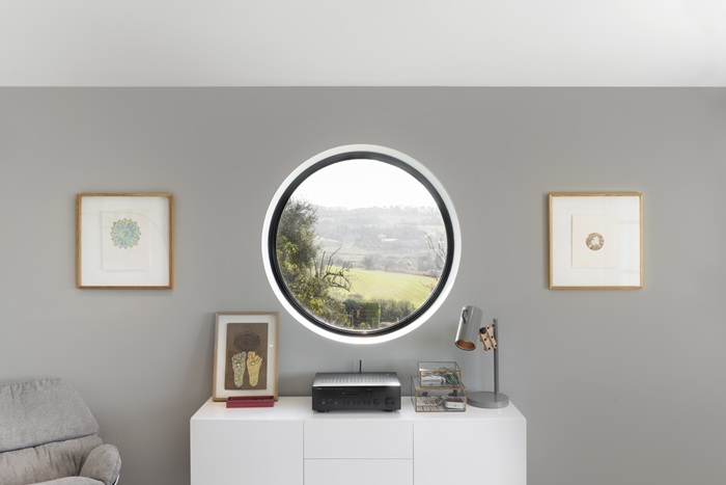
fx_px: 565
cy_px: 242
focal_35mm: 28
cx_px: 363
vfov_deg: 46.4
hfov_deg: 65.5
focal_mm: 28
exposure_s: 1/2
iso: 160
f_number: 16
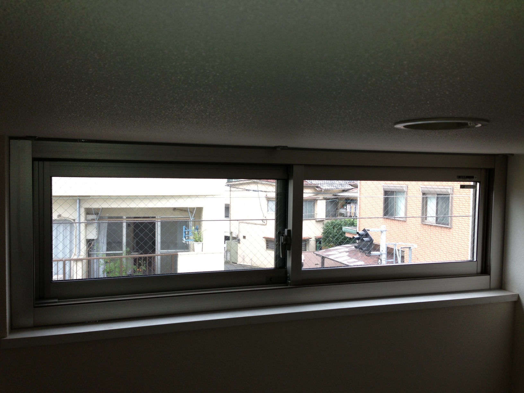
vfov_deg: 42.9
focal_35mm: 33
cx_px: 262
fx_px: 500
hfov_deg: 55.4
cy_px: 196
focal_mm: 4.13
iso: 64
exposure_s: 1/145
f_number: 2.4
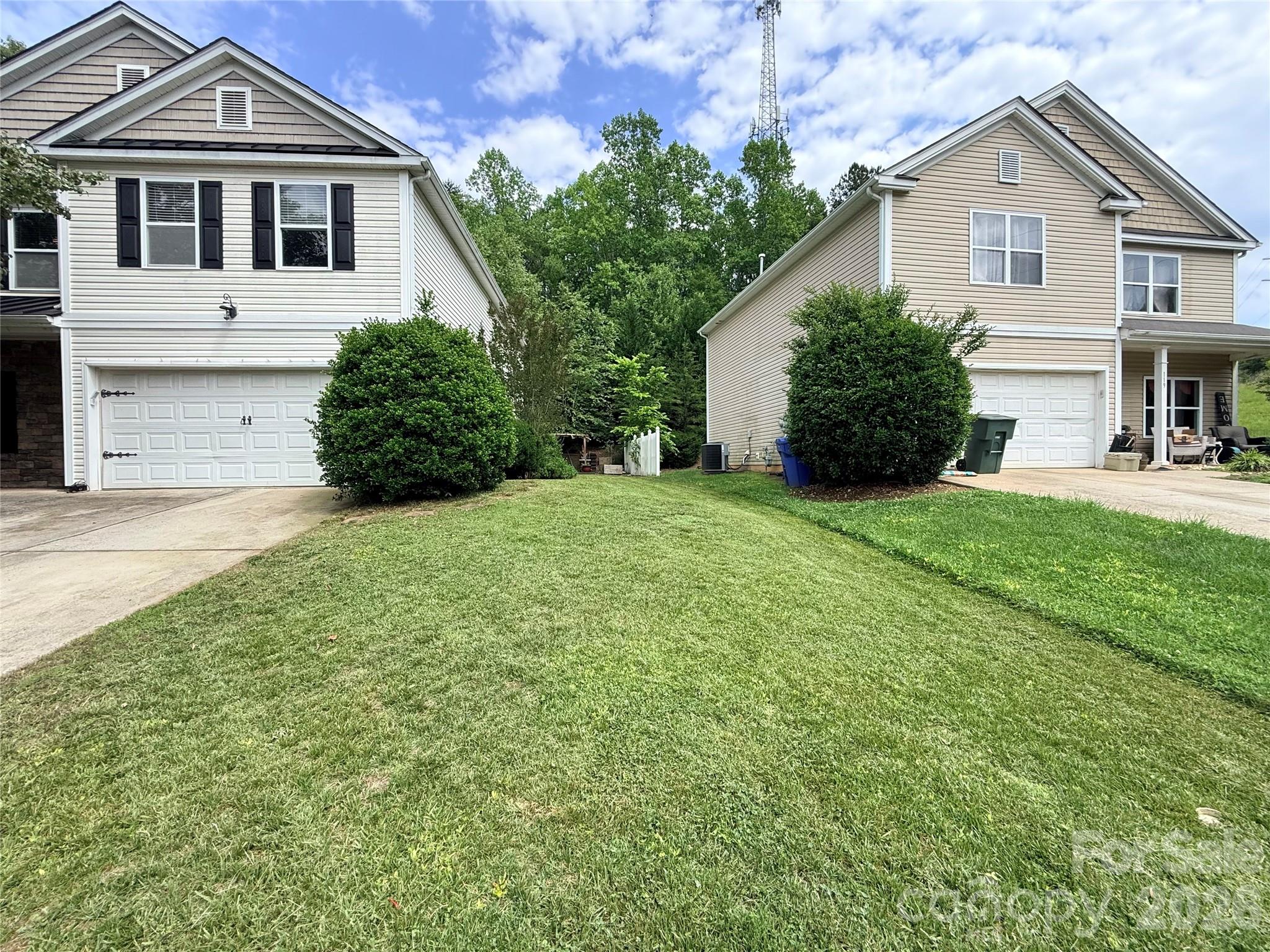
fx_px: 514
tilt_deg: -0.4
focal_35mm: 14
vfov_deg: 85.7
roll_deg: +0.3
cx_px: 635
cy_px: 476
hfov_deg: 102.1
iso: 50
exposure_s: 1/672
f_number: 2.2
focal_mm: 2.22
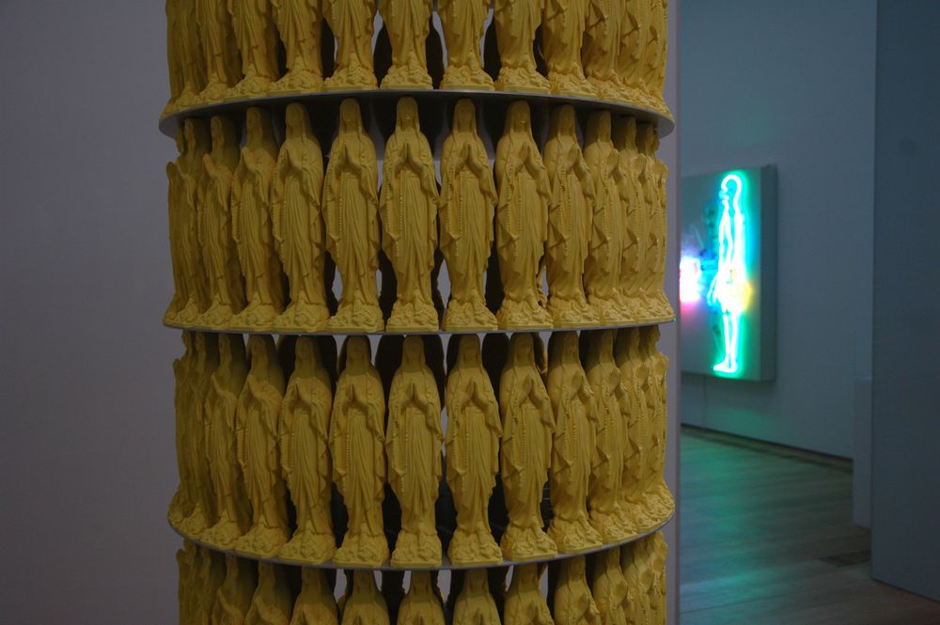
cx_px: 470
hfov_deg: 48.0
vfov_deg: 33.0
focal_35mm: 40
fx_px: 1057
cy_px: 312
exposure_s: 1/40
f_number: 3.8
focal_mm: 27
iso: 400
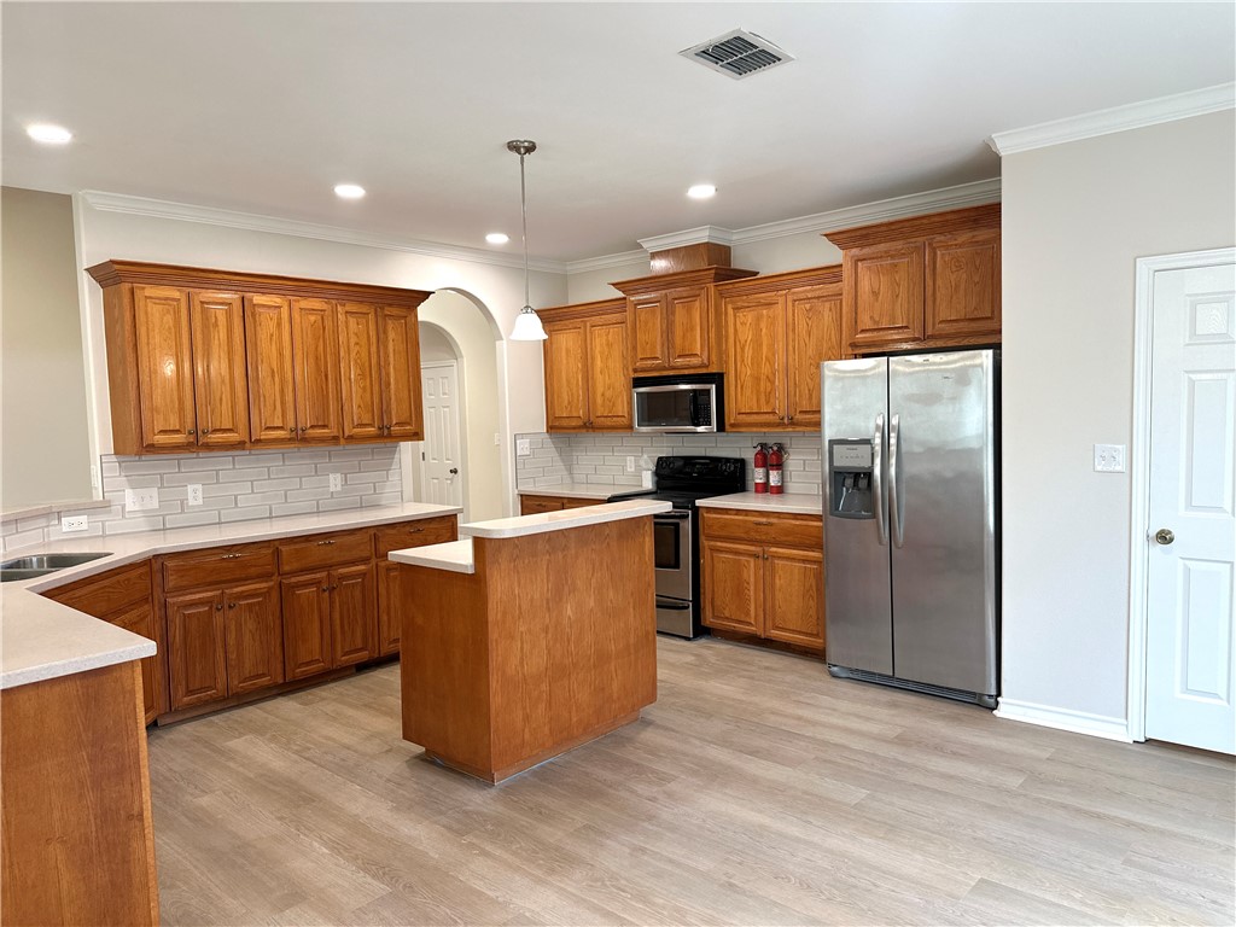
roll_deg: +1.8
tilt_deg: -3.8
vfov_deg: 56.8
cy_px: 464
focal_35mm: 24
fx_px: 857
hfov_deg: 71.6
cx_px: 618
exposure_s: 1/120
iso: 200
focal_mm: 6.86
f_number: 1.78
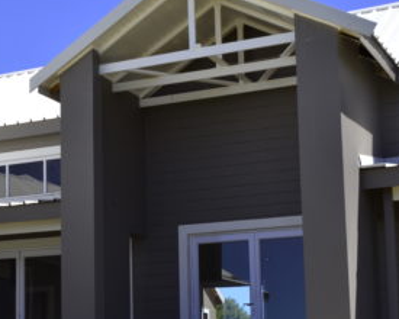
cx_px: -28
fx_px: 1016
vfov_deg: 17.8
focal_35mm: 86
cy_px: 233
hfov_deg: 21.2
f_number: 8
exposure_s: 1/320
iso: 200
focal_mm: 28
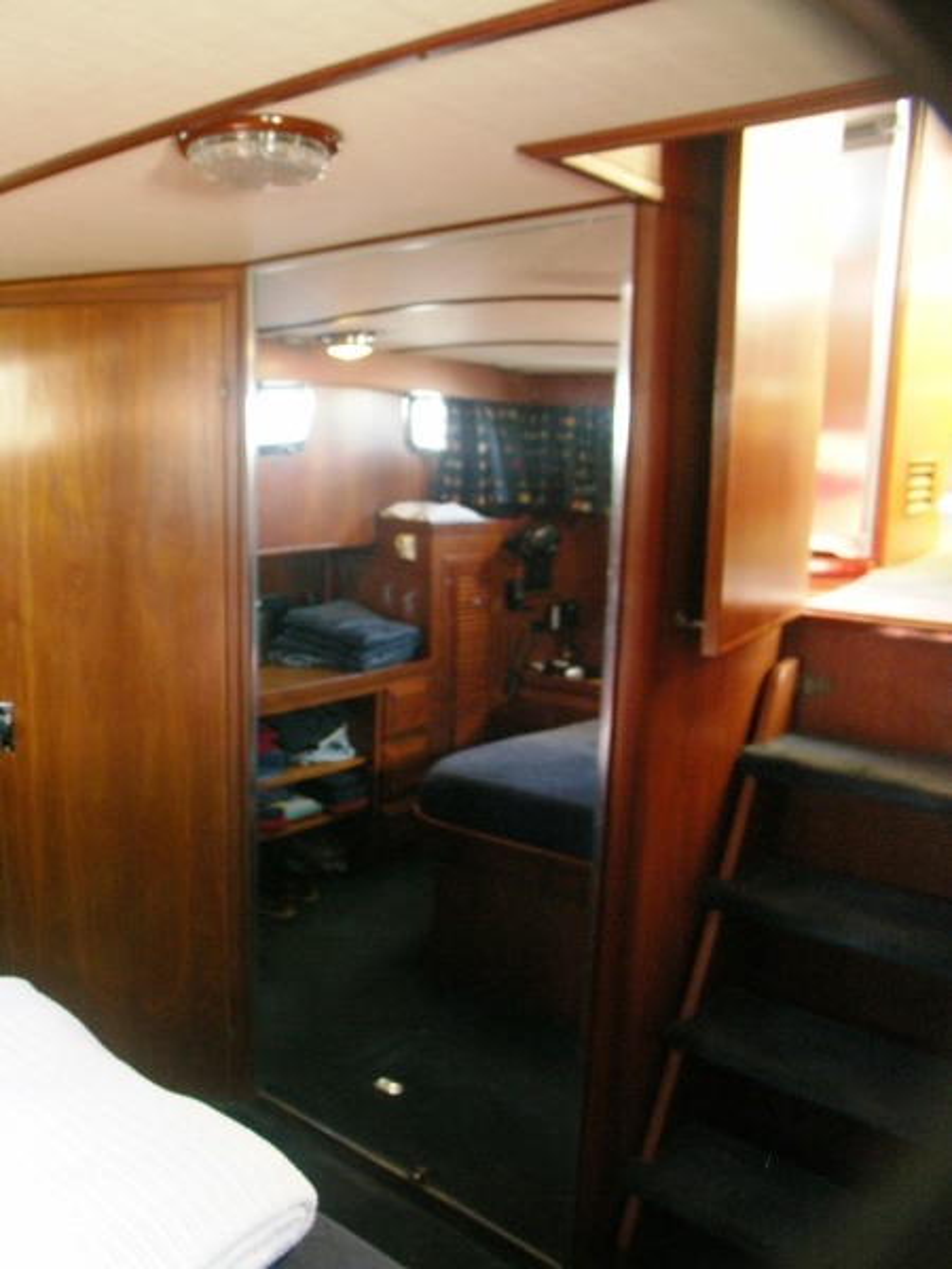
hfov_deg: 49.7
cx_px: 476
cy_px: 634
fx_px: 1027
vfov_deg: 63.4
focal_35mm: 28
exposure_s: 1/5
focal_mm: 7.2
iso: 200
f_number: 2.8
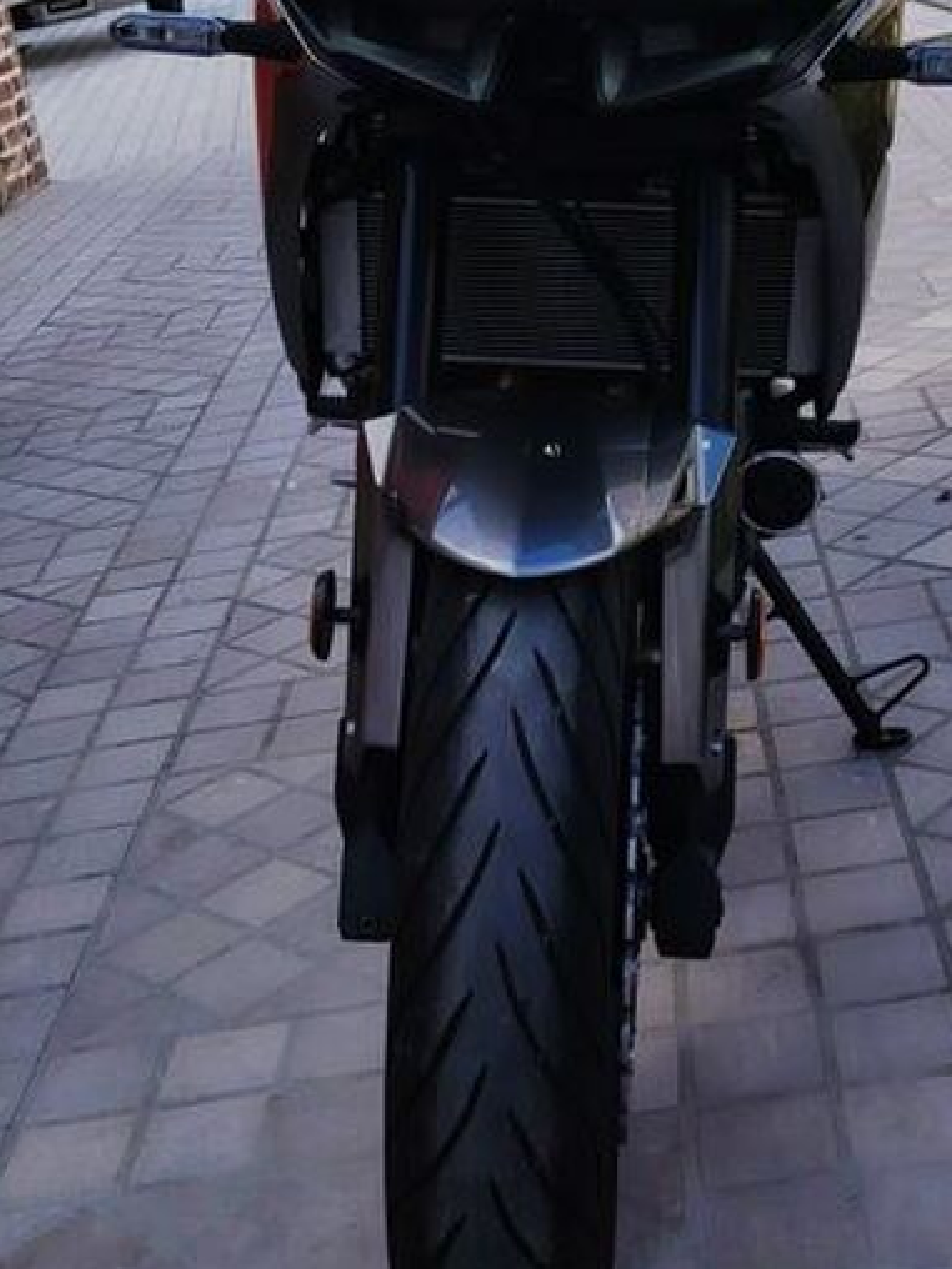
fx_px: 2310
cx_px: 567
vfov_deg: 29.7
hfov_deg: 23.3
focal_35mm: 63
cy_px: 184
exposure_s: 1/640
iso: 100
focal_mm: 5.25
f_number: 1.75
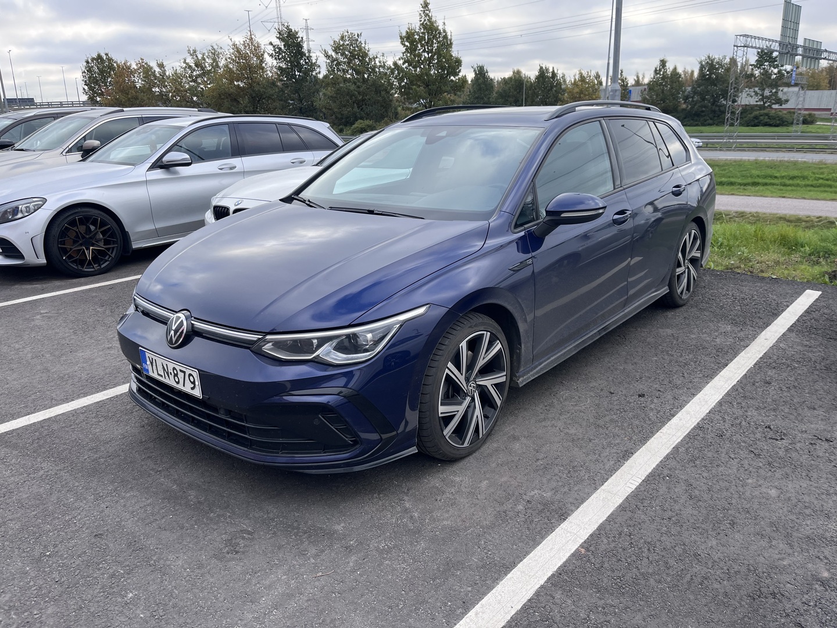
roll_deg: +2.2
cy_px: 314
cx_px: 418
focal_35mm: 26
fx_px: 629
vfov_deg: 53.1
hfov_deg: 67.3
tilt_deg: -13.4
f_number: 1.6
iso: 50
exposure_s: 1/737
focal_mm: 5.1
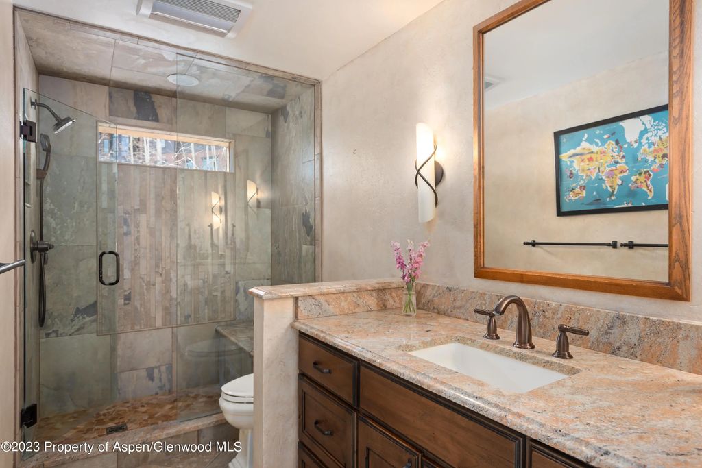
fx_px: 429
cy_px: 234
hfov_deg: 78.6
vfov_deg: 57.2
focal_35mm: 22
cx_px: 351
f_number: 7.1
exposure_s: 1/2.5
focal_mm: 22
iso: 250
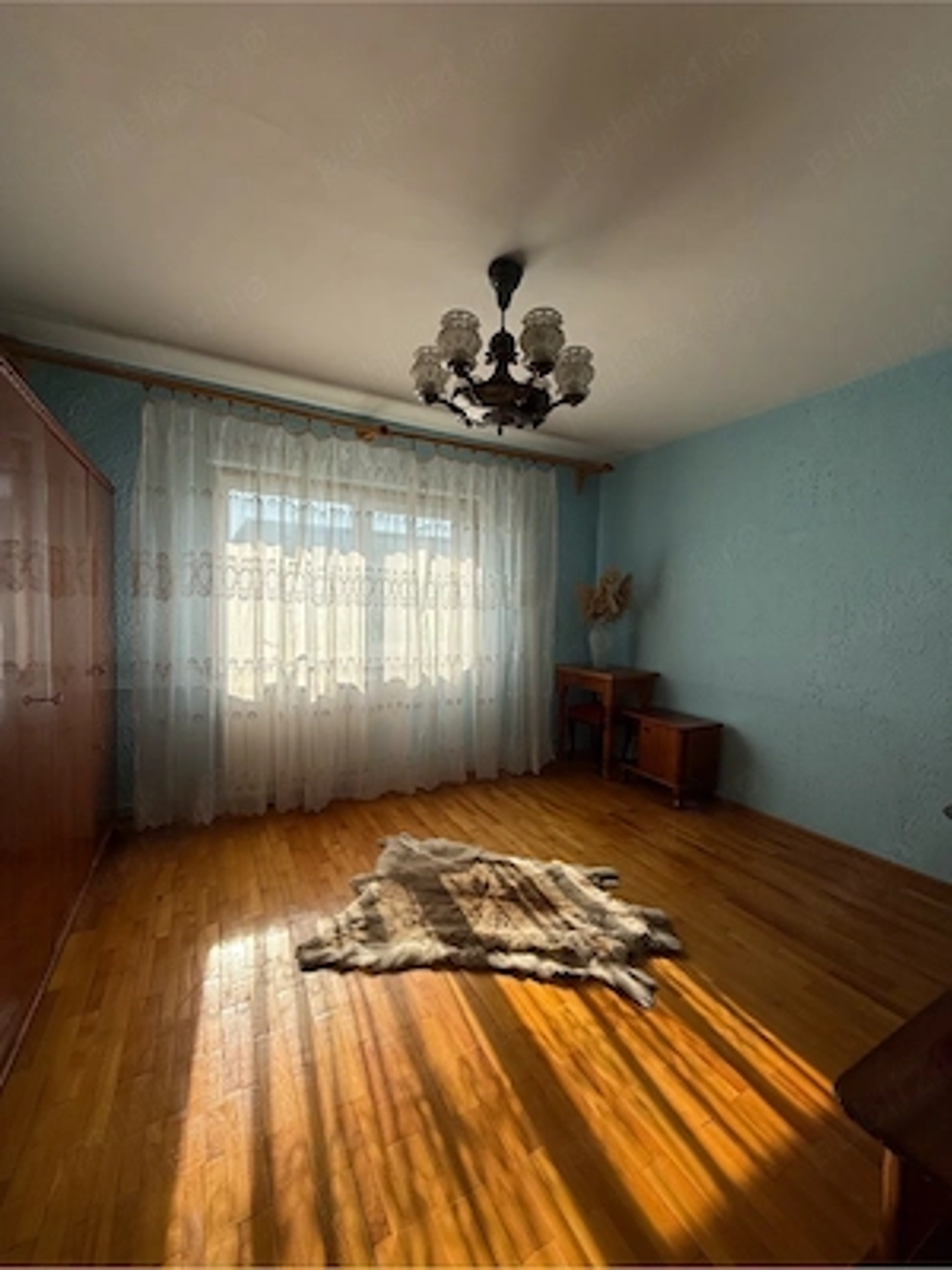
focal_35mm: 14
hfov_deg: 85.7
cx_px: 476
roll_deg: -2.4
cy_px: 635
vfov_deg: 102.1
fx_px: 513
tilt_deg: -2.9
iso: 64
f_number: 2.2
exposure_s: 1/760
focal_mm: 2.22
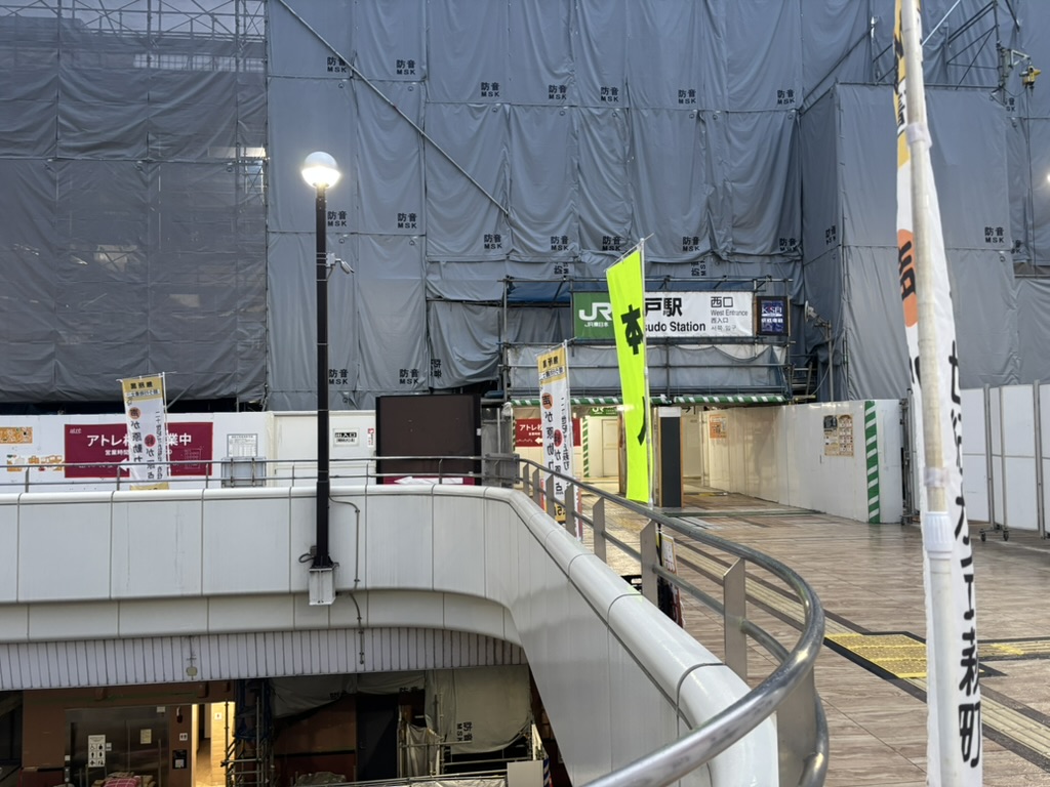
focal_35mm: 26
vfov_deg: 53.1
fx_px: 789
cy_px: 394
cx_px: 525
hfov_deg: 67.3
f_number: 1.6
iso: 160
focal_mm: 5.96
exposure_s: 1/50
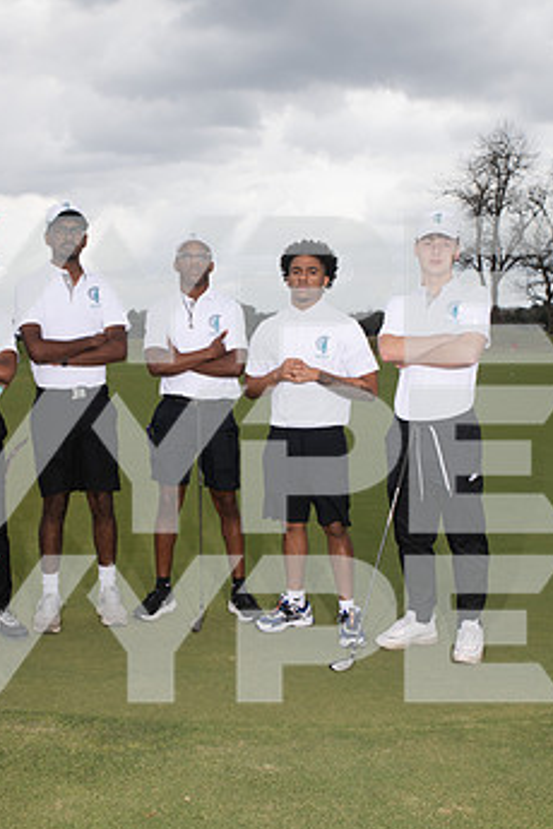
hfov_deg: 28.6
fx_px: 1083
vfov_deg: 41.9
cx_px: 214
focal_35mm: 47
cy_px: 461
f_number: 6.3
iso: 100
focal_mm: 36
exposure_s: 1/320
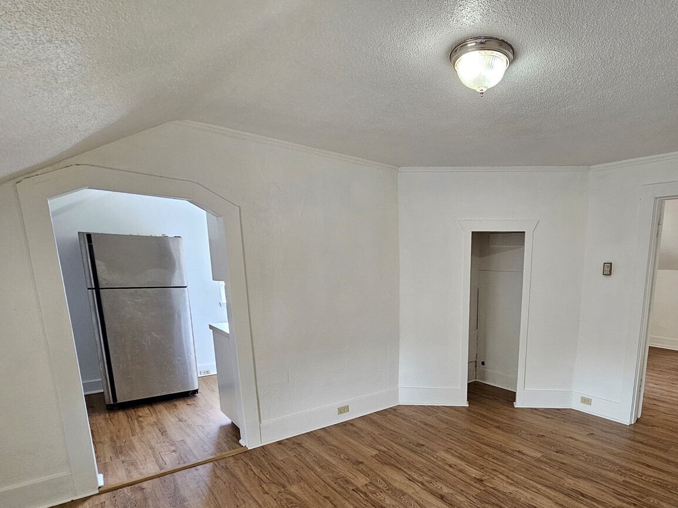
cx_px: 455
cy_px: 338
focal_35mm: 18
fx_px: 353
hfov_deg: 84.5
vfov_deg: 69.6
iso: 160
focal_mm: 2.2
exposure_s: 1/60
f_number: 2.2
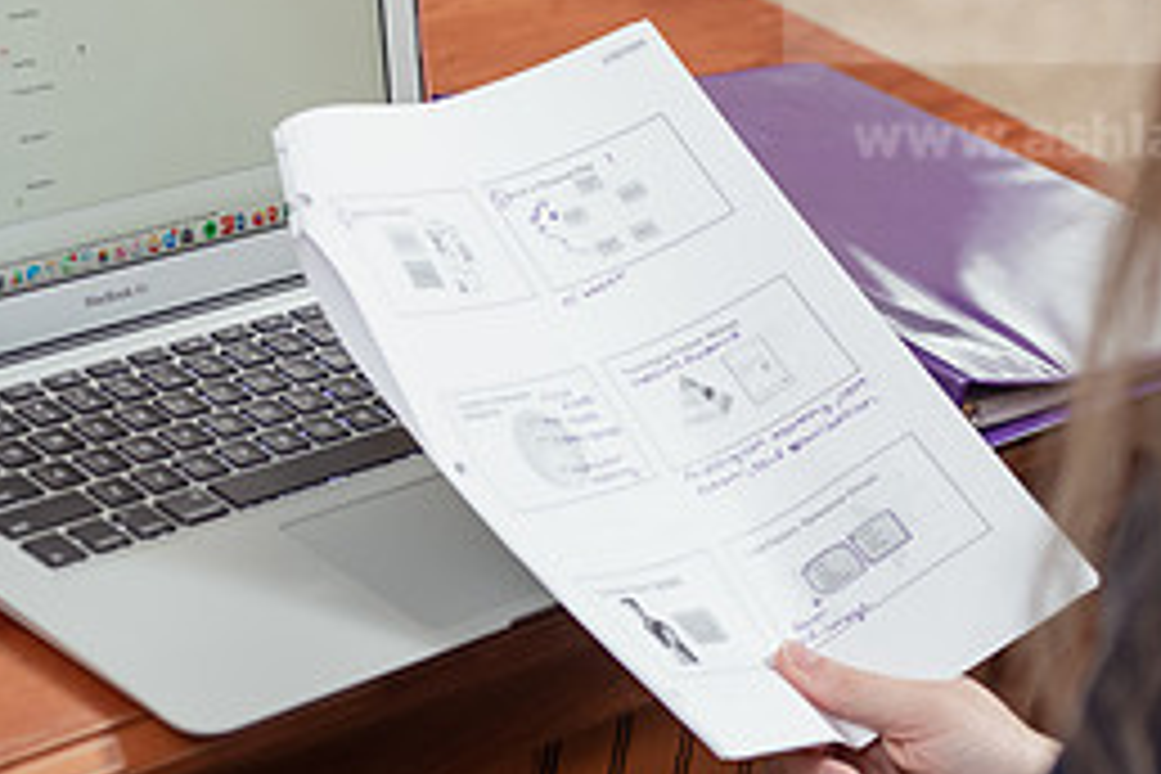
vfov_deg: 10.1
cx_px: 648
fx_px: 4353
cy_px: 232
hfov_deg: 15.2
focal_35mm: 135
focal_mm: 60
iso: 1000
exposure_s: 1/200
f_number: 3.2
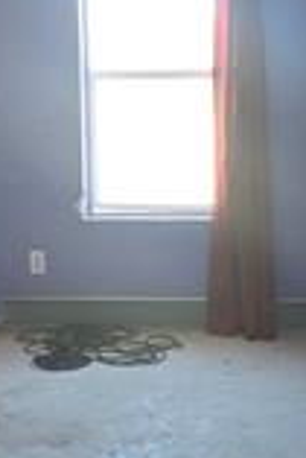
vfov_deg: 27.7
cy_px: 207
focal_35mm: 73
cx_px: 159
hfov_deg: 18.7
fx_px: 929
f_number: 1.7
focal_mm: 6.3
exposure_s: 1/120
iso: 200
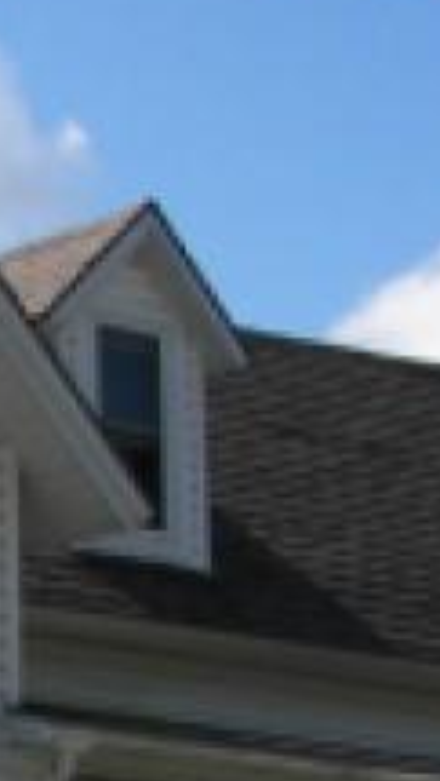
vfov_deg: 11.4
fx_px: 3877
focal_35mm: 187
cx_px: -444
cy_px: 761
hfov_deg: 6.3
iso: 50
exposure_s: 1/1000
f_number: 2.8
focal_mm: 6
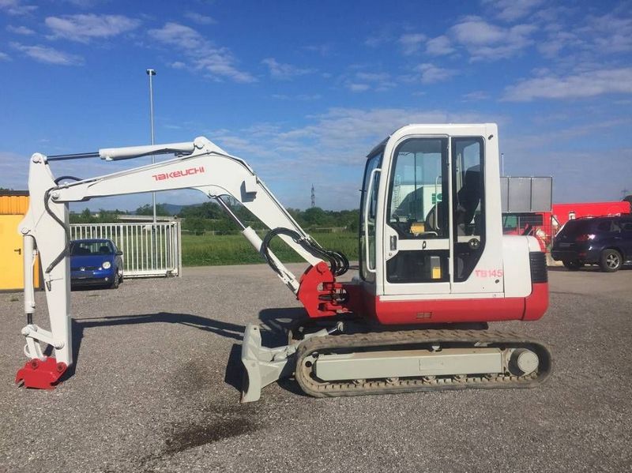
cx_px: 316
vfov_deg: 48.2
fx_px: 529
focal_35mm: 29
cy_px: 236
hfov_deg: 61.7
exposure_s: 1/3597
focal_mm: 4.15
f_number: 2.2
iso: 32
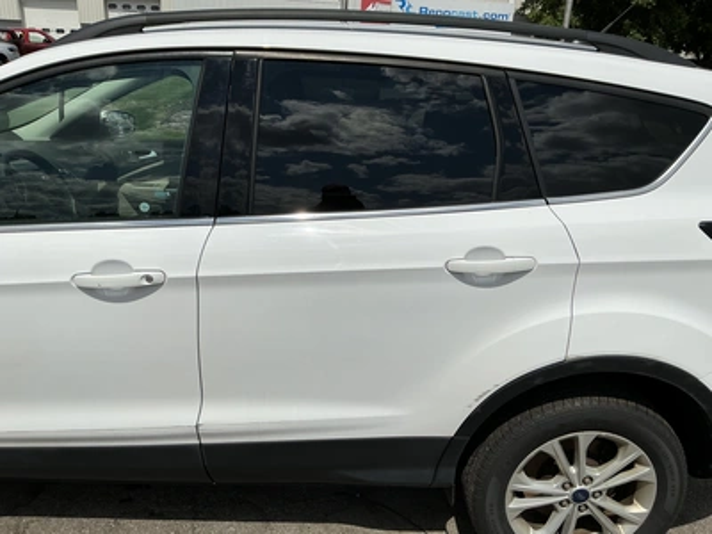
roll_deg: -2.9
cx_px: 356
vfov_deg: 49.7
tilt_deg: -19.2
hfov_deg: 63.4
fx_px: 576
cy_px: 267
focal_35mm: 28
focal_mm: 3
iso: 25
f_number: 1.8
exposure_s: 1/6536
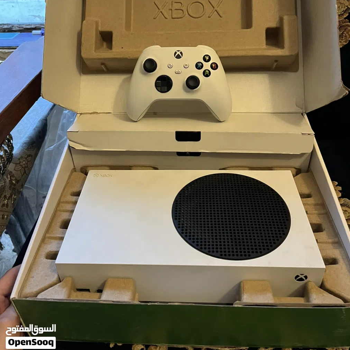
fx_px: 355
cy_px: 121
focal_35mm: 31
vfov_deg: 51.7
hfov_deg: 52.5
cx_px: 174
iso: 640
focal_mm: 5.1
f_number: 1.6
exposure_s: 1/40
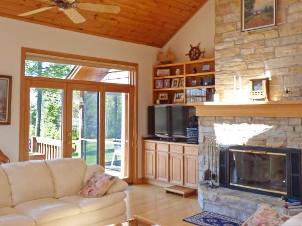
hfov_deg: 51.1
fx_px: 314
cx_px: 128
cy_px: 97
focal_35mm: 36
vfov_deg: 39.6
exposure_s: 1/80
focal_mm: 3.58
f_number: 2.8
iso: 100
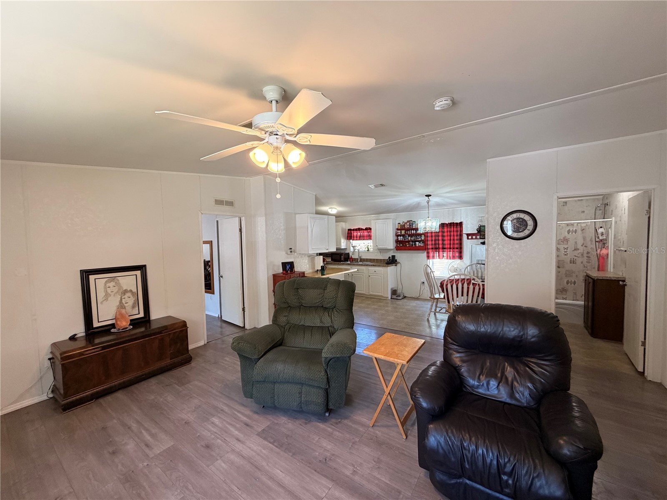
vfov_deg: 85.7
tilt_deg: -3.1
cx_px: 334
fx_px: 270
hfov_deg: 102.1
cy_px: 250
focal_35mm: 14
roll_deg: +1.3
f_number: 2.2
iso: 320
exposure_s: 1/120
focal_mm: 2.22
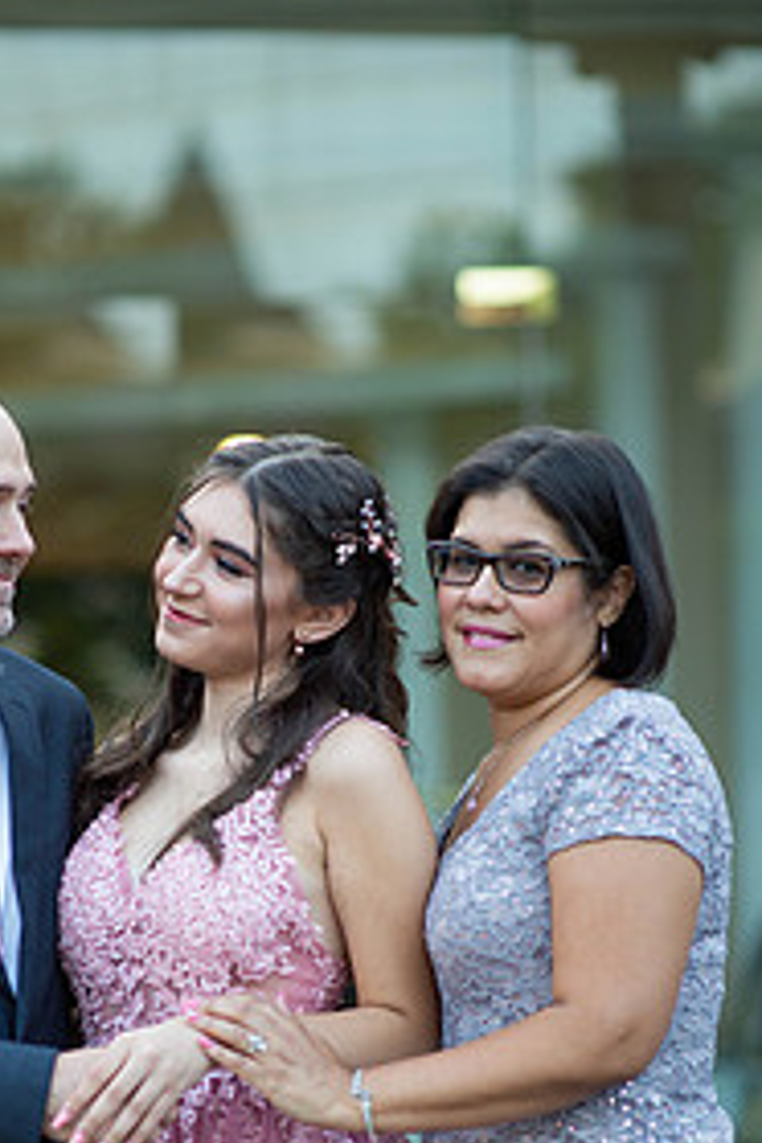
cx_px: 248
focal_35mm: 137
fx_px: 4349
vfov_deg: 14.9
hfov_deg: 10.0
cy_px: 897
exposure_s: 1/500
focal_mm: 85
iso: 250
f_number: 2
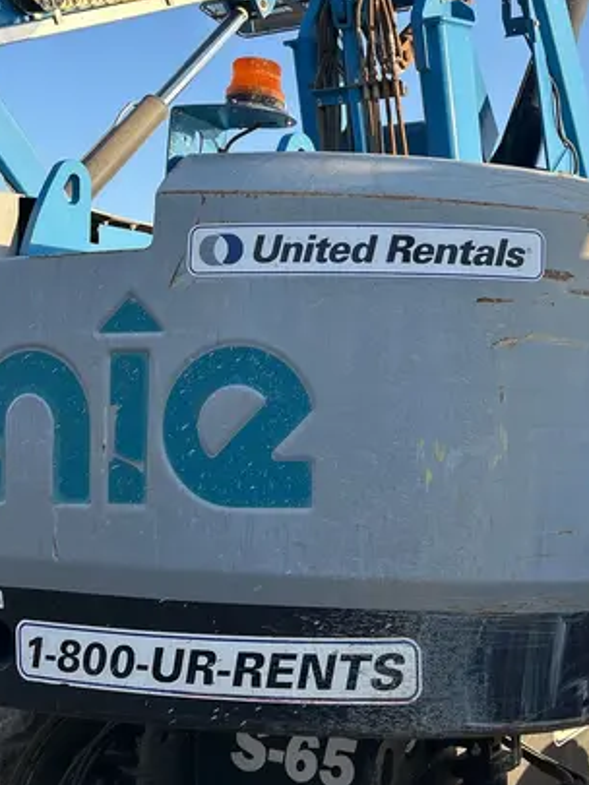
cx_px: 515
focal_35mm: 47
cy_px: 334
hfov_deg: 29.8
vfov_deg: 40.3
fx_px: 1066
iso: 50
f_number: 1.5
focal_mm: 5.7
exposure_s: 1/1089
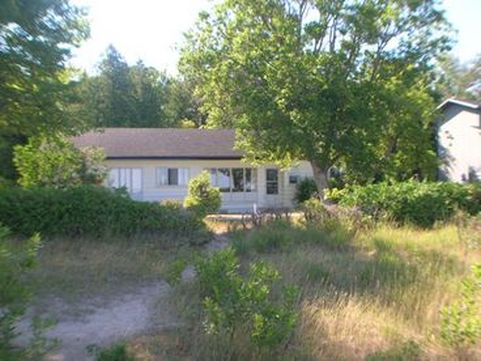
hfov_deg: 35.5
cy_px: 180
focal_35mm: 54
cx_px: 240
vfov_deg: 27.0
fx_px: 750
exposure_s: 1/149
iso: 50
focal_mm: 9.1
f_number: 3.4
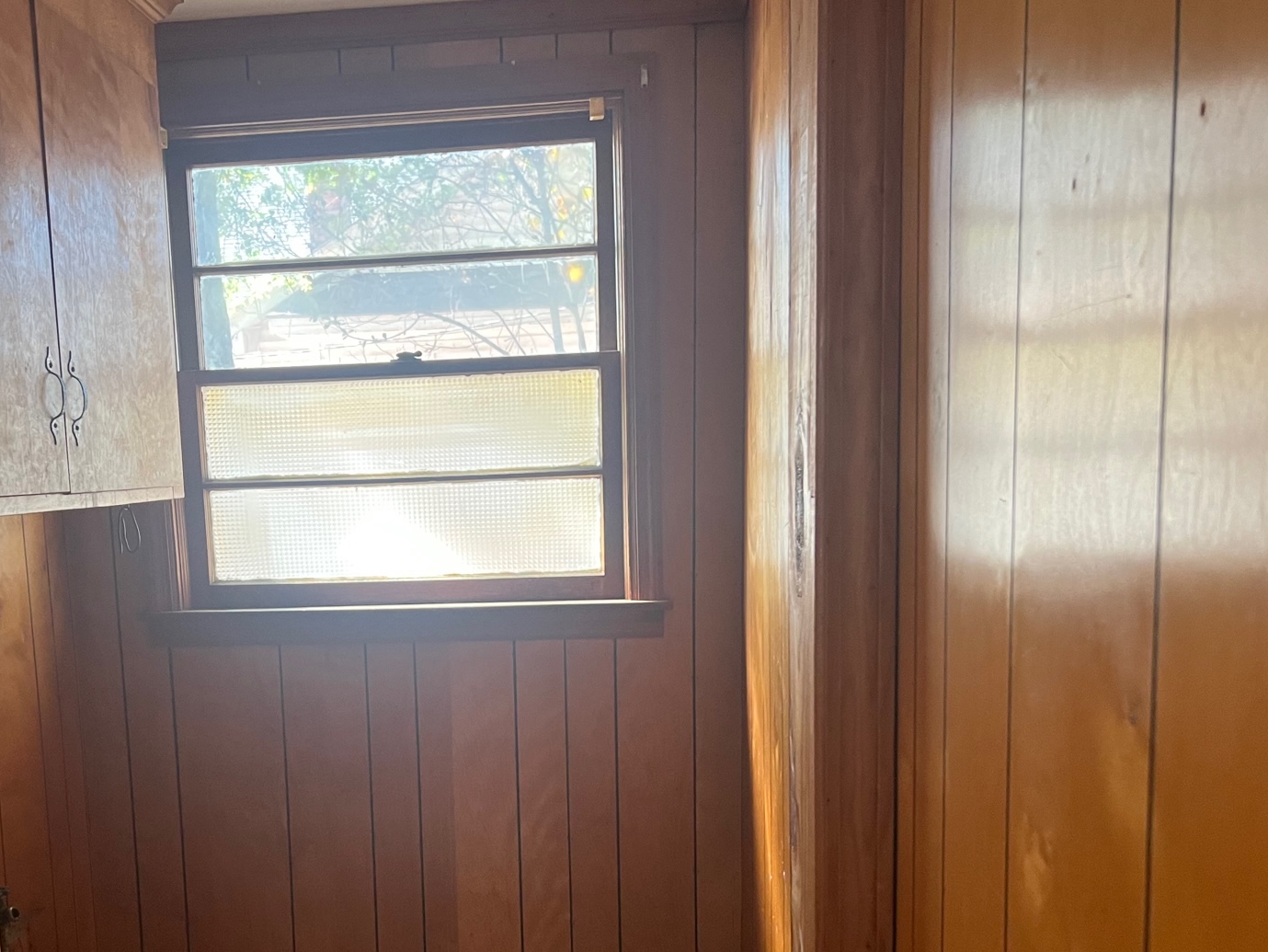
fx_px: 1392
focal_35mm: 38
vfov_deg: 37.1
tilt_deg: -9.5
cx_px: 417
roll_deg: +3.3
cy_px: 677
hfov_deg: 48.1
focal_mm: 5.7
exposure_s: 1/60
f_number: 1.5
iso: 200
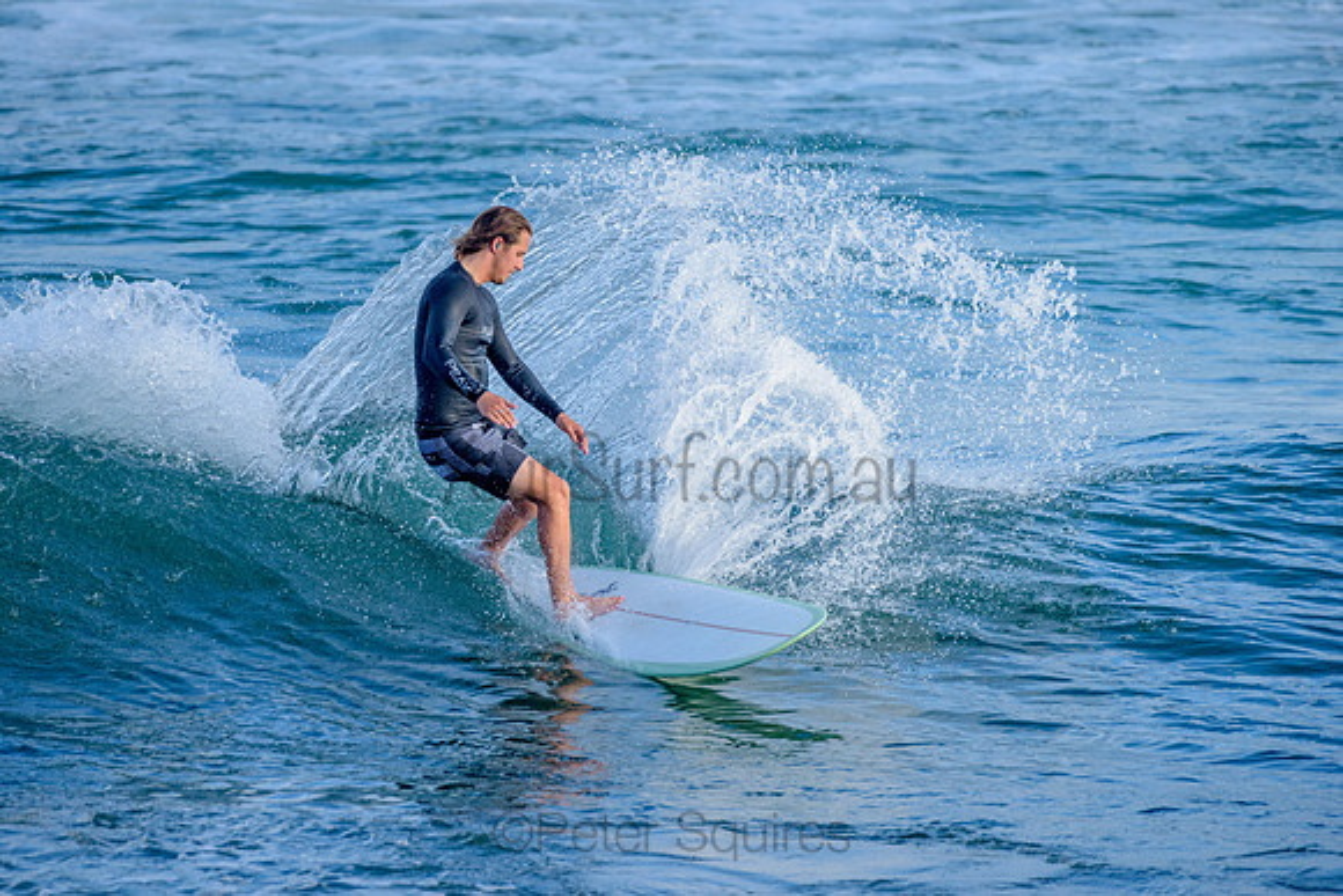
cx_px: 521
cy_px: 371
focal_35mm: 612
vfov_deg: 2.2
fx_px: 22837
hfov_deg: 3.4
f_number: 5.6
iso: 500
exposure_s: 1/1250
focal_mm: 500
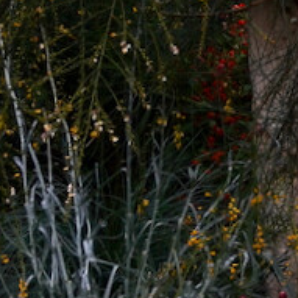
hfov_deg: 8.0
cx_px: 763
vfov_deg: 8.7
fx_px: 1938
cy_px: -64
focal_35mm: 199
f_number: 8
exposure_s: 1/60
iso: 250
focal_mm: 35
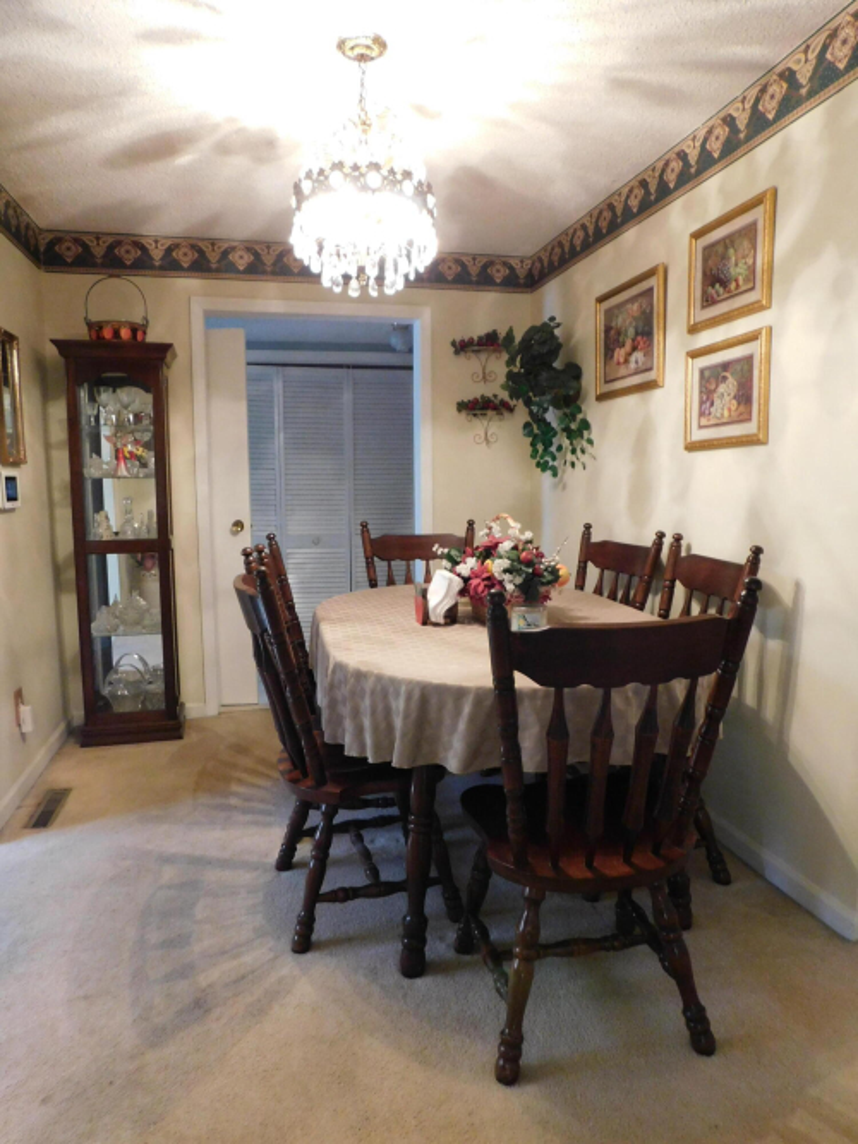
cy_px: 572
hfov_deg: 58.9
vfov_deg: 73.9
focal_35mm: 23
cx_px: 429
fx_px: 760
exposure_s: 1/15
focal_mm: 4
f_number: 3
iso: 400
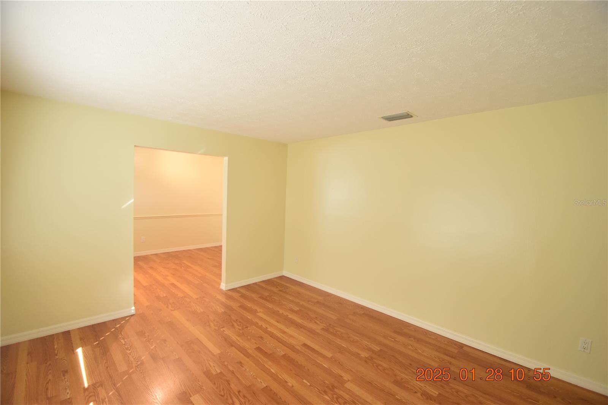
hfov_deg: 100.4
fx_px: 253
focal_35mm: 15
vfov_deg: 77.3
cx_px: 304
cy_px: 202
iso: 800
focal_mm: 10
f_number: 4.5
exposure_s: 1/80
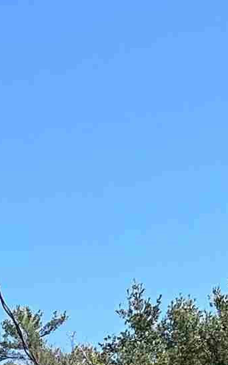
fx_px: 1421
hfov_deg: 8.6
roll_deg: +2.2
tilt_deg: -0.2
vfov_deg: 12.9
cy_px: 705
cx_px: -249
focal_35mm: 143
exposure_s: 1/4184
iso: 80
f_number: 1.78
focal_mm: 6.86
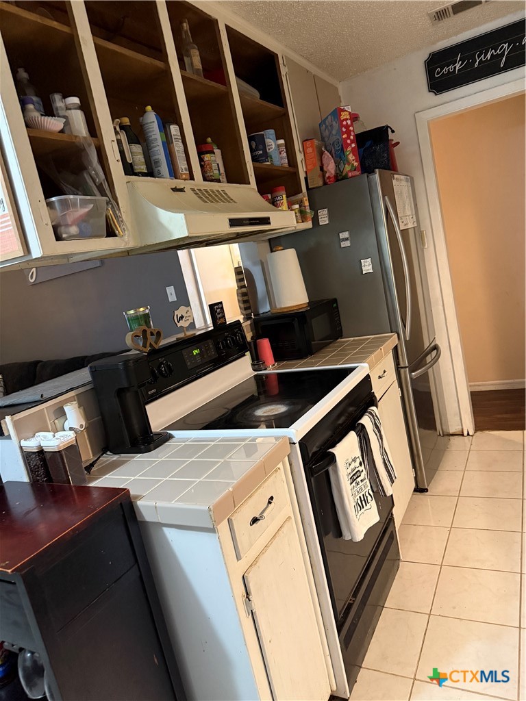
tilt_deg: -9.1
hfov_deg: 56.8
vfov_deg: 71.6
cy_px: 350
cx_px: 263
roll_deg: +11.4
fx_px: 486
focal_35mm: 24
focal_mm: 6.76
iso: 800
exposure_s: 1/40
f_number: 1.78
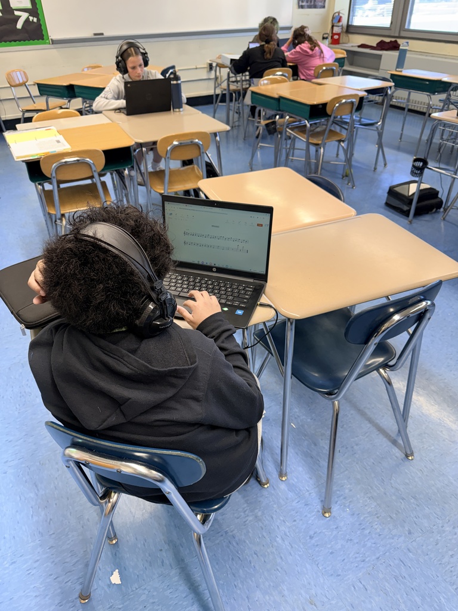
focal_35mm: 24
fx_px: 423
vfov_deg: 71.6
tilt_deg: -35.5
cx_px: 229
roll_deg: +0.9
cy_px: 306
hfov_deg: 56.8
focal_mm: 6.76
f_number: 1.78
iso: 160
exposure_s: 1/120
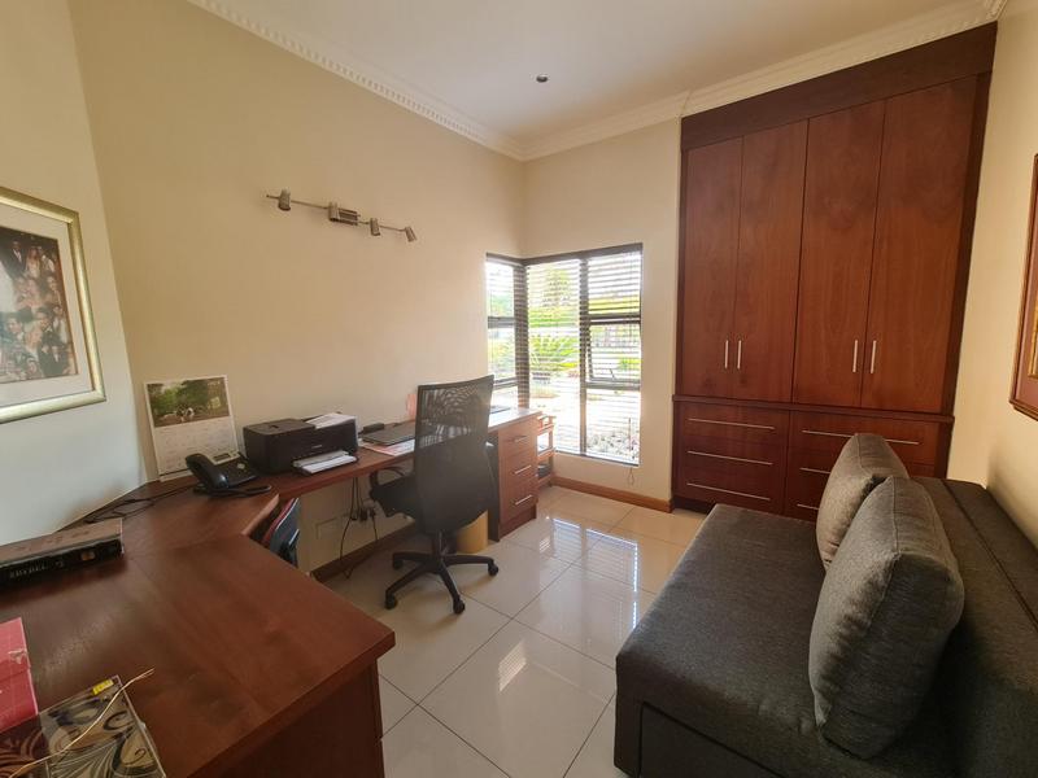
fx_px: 390
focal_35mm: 13
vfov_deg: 89.9
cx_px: 519
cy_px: 389
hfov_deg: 106.2
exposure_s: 1/50
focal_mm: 2.2
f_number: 2.2
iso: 200
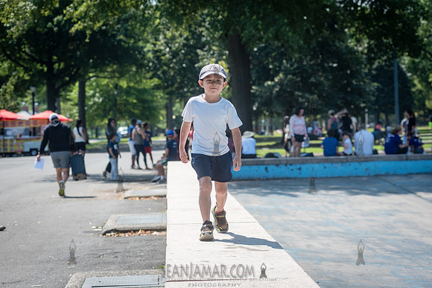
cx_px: 216
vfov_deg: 14.8
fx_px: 1110
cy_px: 144
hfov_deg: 22.0
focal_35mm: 93
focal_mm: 92
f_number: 5
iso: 500
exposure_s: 1/2500
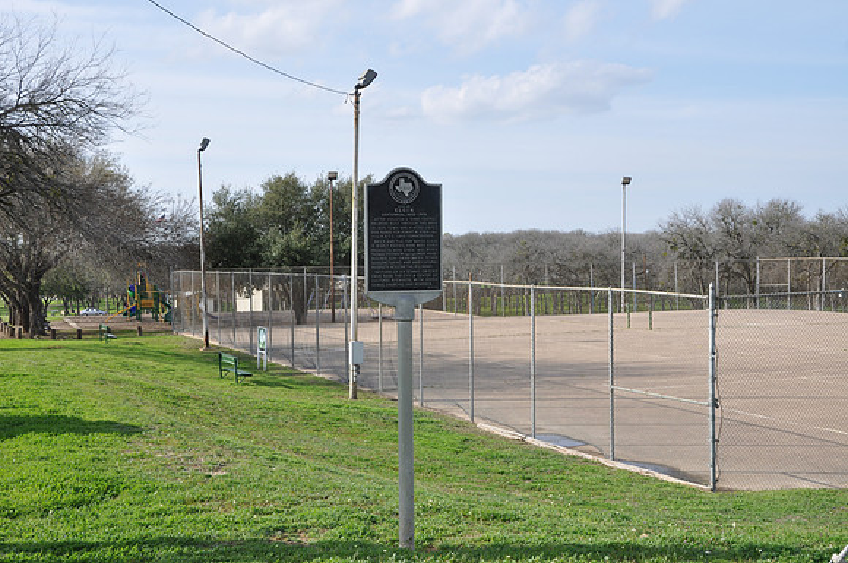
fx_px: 1200
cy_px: 282
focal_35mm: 51
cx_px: 424
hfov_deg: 38.9
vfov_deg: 26.4
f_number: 10
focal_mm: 34
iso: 200
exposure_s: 1/125
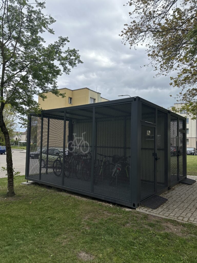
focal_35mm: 24
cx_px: 98
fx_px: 182
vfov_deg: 71.6
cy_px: 132
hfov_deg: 56.8
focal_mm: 6.86
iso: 80
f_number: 1.78
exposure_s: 1/2469
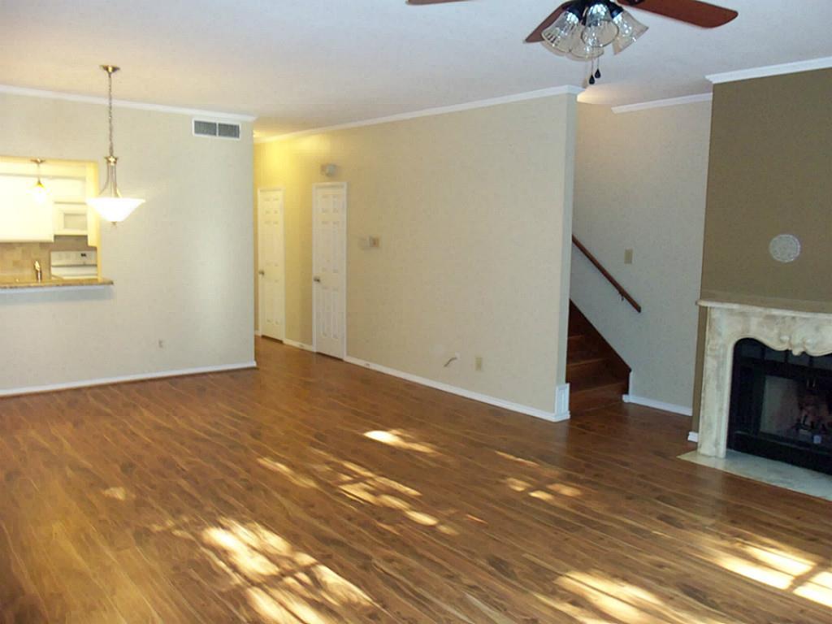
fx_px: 697
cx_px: 416
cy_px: 312
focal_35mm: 29
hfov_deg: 61.7
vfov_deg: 48.2
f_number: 3.4
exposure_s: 1/30
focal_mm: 5.2
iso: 250
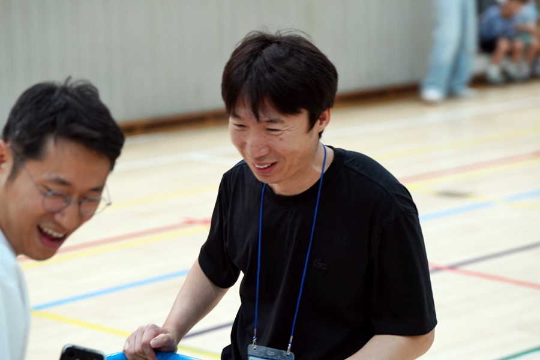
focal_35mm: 106
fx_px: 1590
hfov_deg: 19.3
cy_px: 180
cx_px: 270
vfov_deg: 12.9
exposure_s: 1/160
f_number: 4
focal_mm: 106
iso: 1250
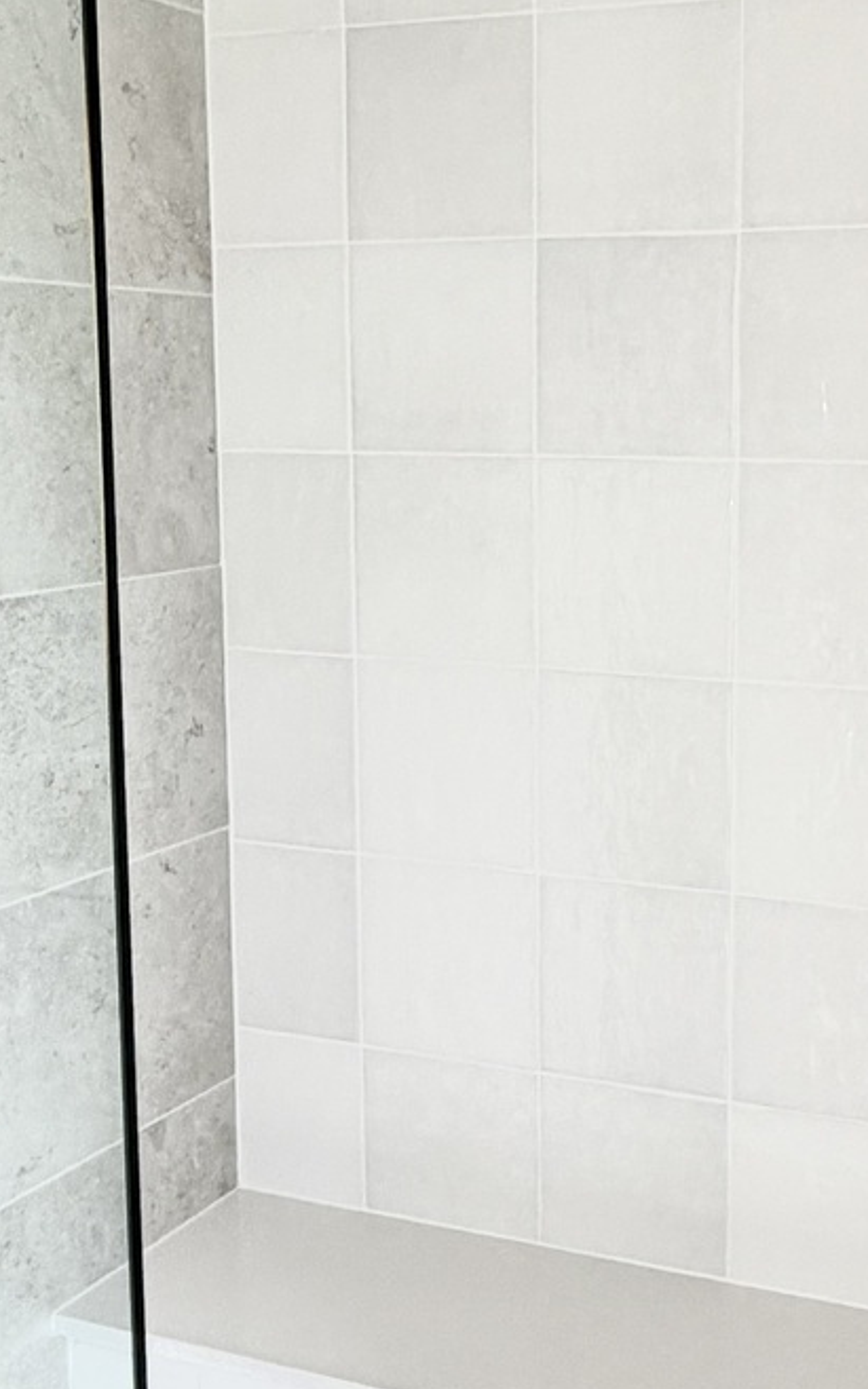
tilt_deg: -8.2
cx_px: 650
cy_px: 690
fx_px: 1969
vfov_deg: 38.9
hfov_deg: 24.6
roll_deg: -0.8
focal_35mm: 52
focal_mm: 2.22
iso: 160
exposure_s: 1/120
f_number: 2.2
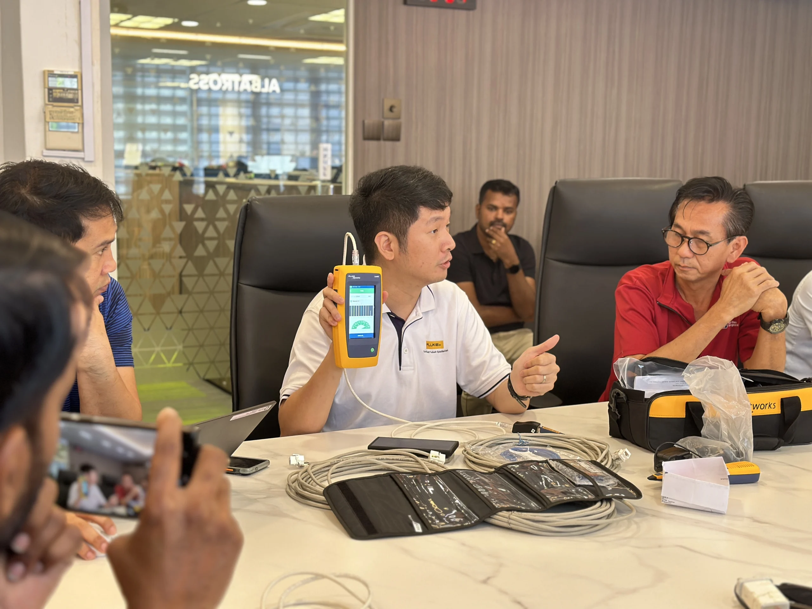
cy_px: 304
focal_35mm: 48
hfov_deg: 39.7
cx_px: 406
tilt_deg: -7.4
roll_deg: -1.3
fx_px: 1126
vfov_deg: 30.3
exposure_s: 1/50
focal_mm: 6.86
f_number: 1.78
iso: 100
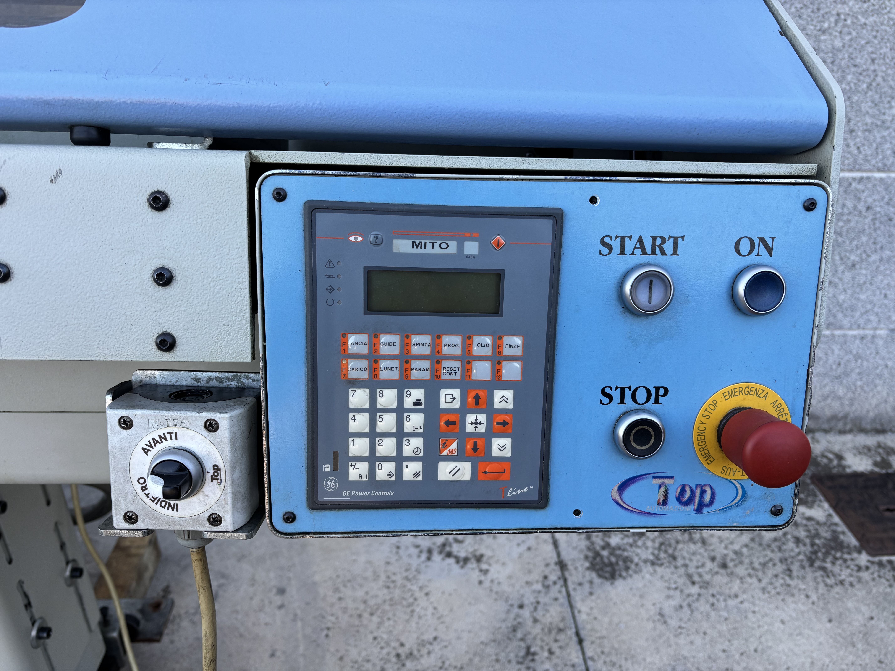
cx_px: 448
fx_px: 672
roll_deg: -1.0
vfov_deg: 53.1
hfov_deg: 67.3
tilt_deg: -27.1
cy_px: 336
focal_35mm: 26
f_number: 1.6
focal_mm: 5.96
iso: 50
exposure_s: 1/277
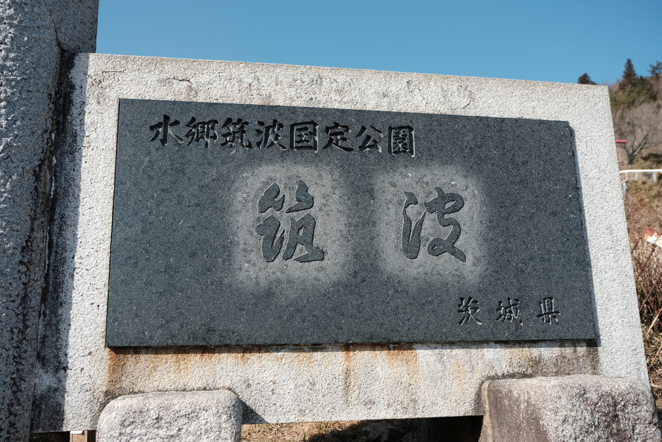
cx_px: 331
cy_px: 221
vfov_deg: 37.9
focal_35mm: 35
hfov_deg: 54.4
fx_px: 644
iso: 200
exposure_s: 1/1500
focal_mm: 23
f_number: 3.6
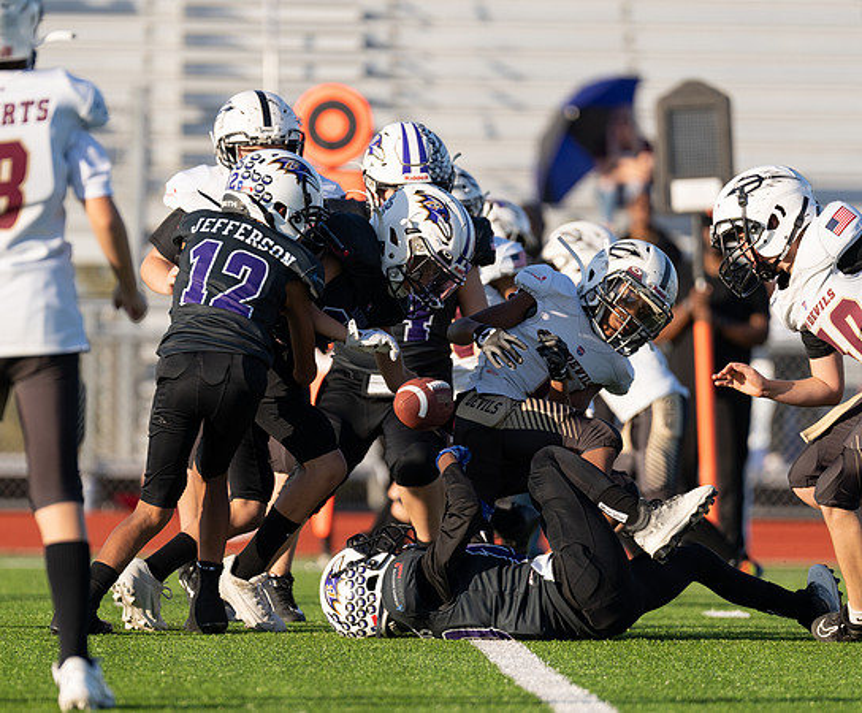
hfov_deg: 4.9
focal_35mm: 393
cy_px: 396
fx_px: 10166
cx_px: 398
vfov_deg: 4.0
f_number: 2.8
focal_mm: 200
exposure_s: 1/1600
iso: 100
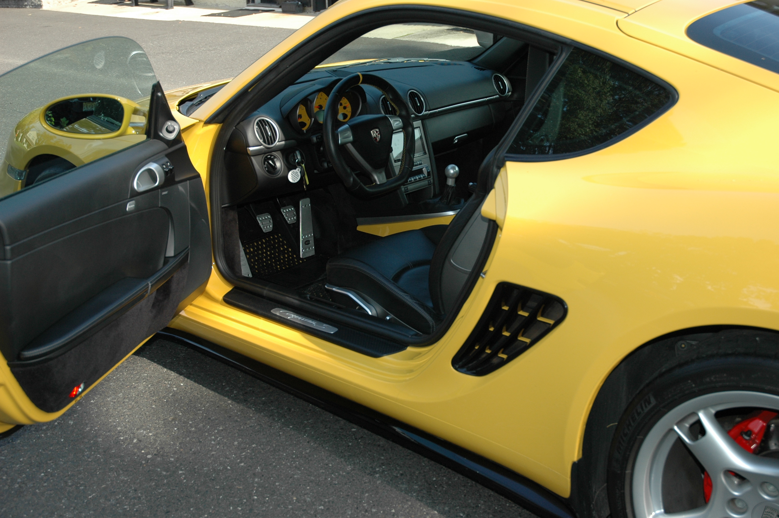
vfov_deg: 30.8
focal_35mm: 44
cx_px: 390
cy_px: 259
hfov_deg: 45.0
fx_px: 940
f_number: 4
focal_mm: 29
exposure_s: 1/400
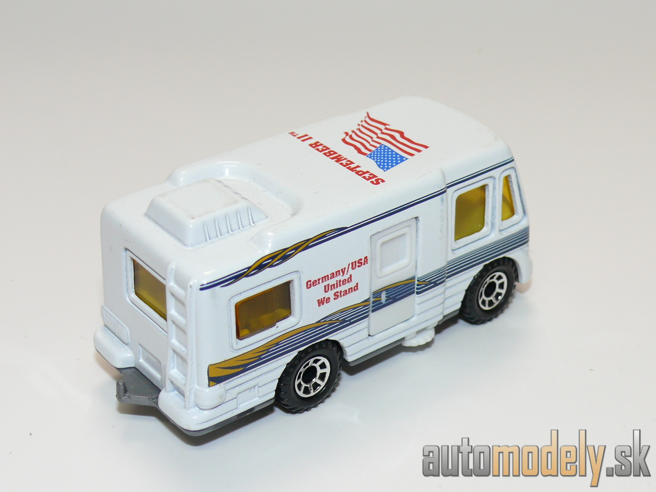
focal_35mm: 74
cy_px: 246
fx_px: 1402
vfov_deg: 19.9
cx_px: 328
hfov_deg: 26.3
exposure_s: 1/30
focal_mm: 11.1
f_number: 4
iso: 100
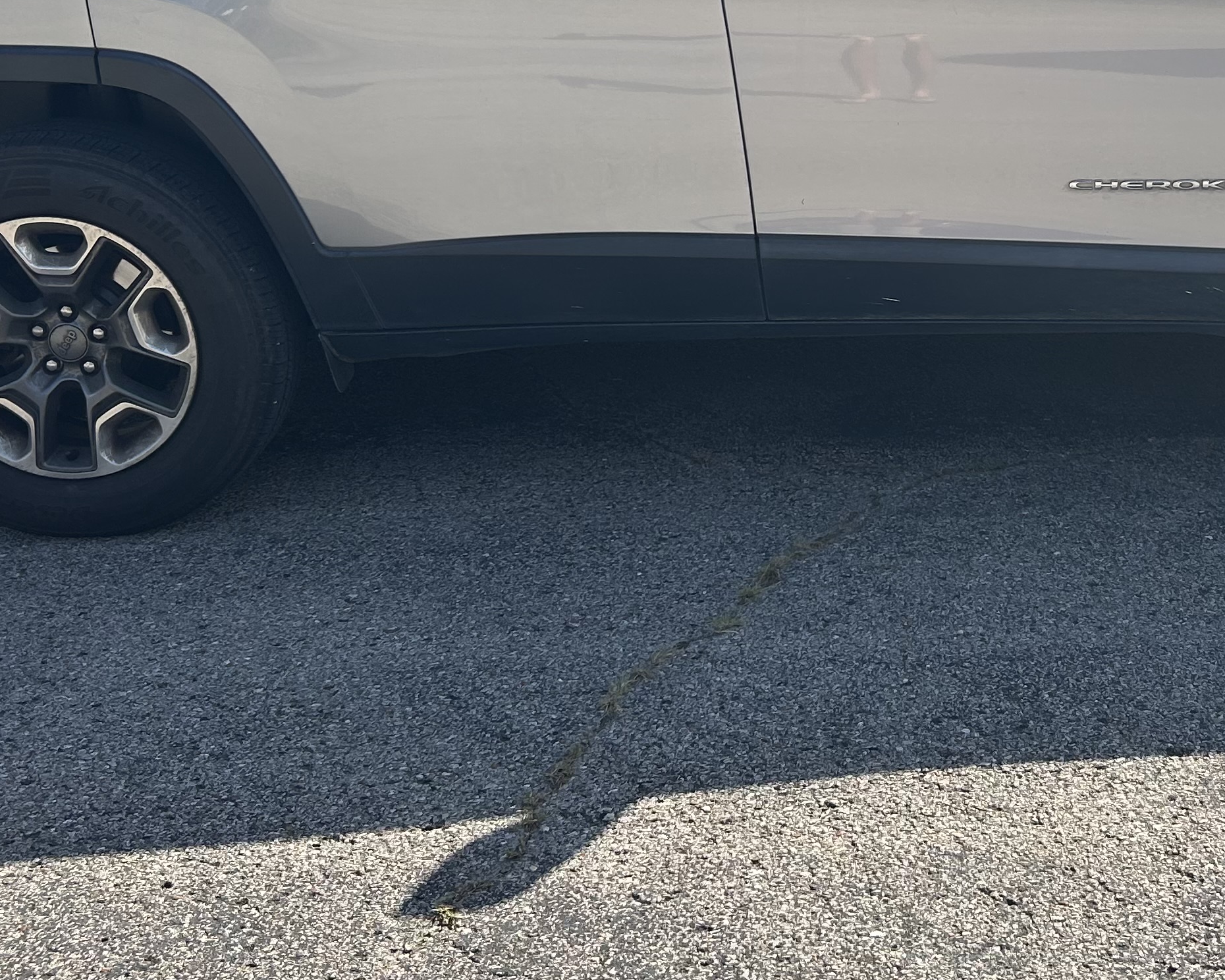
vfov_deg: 27.3
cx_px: 881
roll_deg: +4.2
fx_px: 1994
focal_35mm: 55
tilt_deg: -14.7
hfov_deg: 33.6
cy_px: 263
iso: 50
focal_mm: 5.7
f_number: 1.5
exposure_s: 1/1511
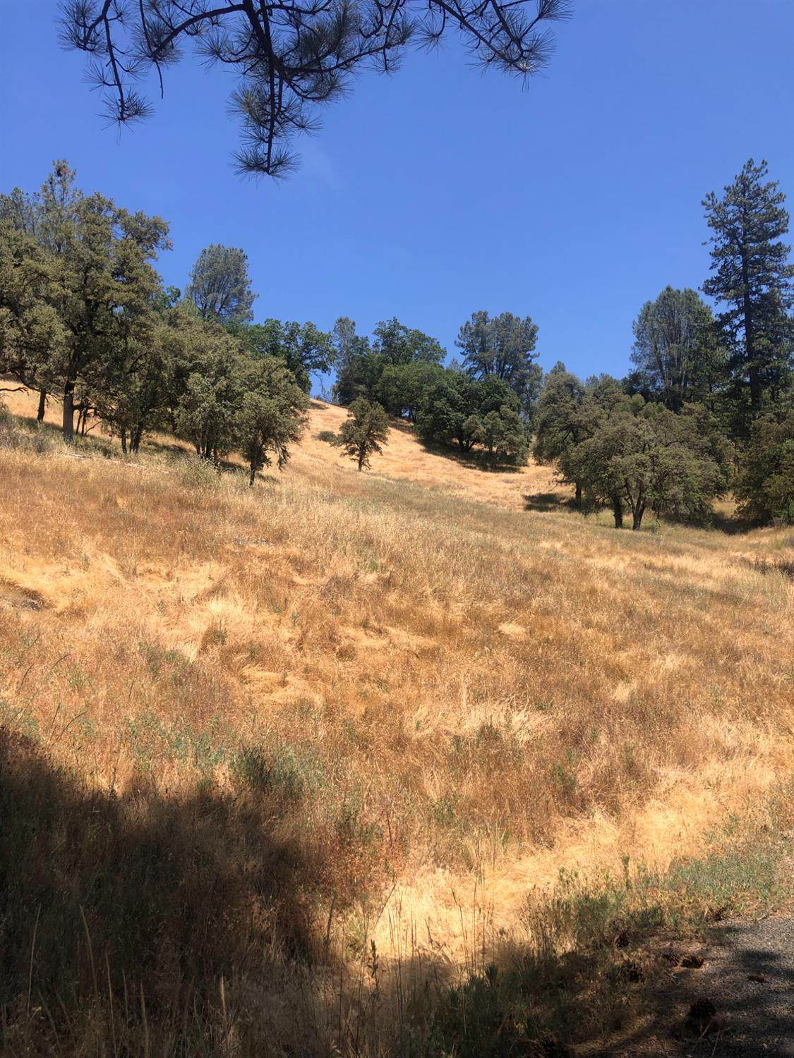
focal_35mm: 28
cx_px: 397
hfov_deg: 49.7
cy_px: 529
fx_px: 856
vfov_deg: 63.4
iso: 20
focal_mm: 3.99
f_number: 1.8
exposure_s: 1/1389
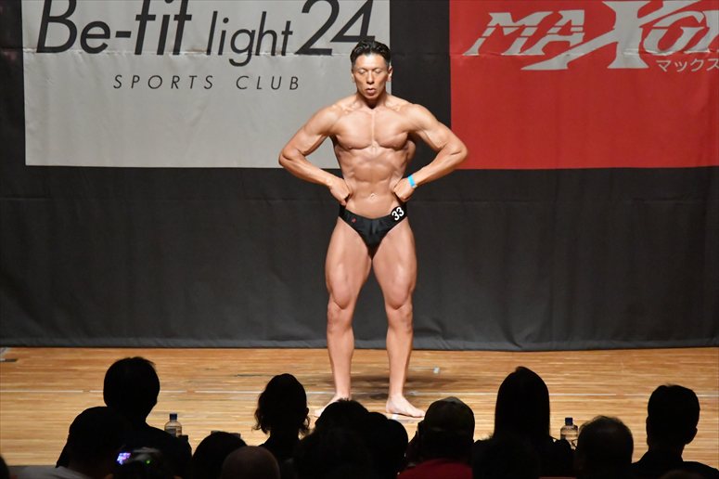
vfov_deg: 5.4
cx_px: 360
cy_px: 240
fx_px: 5090
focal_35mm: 255
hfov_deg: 8.1
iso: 12800
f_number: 5.6
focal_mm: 170
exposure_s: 1/400
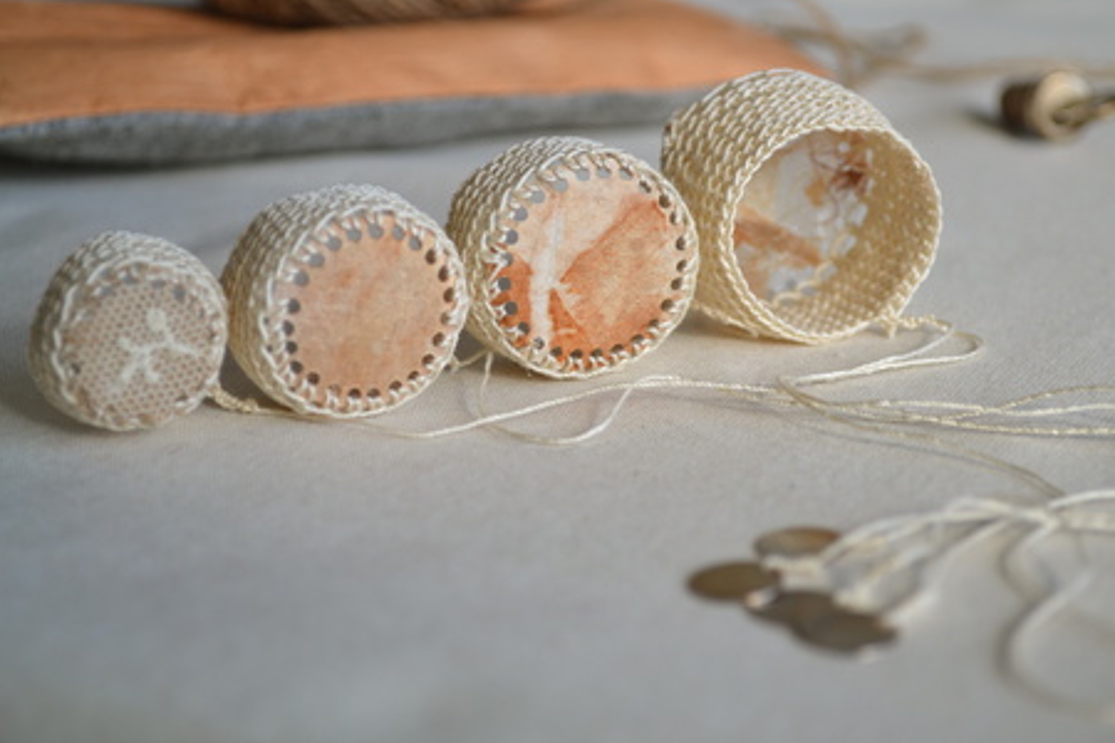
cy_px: 336
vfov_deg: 19.5
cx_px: 605
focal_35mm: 70
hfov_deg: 28.8
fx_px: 2168
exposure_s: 1/125
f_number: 5.6
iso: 125
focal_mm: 42
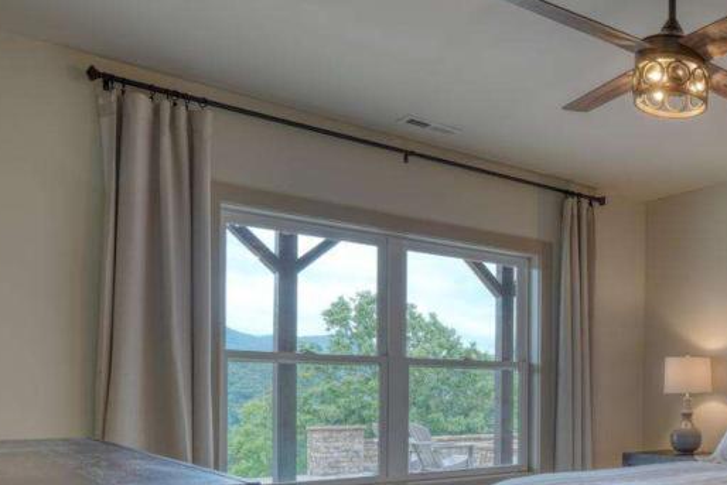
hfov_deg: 44.4
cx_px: 760
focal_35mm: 35
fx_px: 707
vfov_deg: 36.4
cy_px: 396
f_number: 7.1
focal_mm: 10
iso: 100
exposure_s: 1
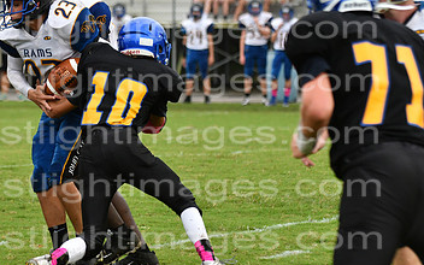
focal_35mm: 353
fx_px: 4079
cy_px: 109
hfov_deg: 5.9
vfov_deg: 3.7
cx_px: 108
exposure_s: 1/3200
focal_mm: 140
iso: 800
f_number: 3.5
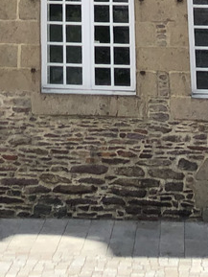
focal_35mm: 155
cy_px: -319
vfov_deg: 11.2
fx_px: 1241
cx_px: -100
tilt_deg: +19.3
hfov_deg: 9.3
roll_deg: -1.5
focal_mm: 4
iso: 20
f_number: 1.8
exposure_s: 1/972
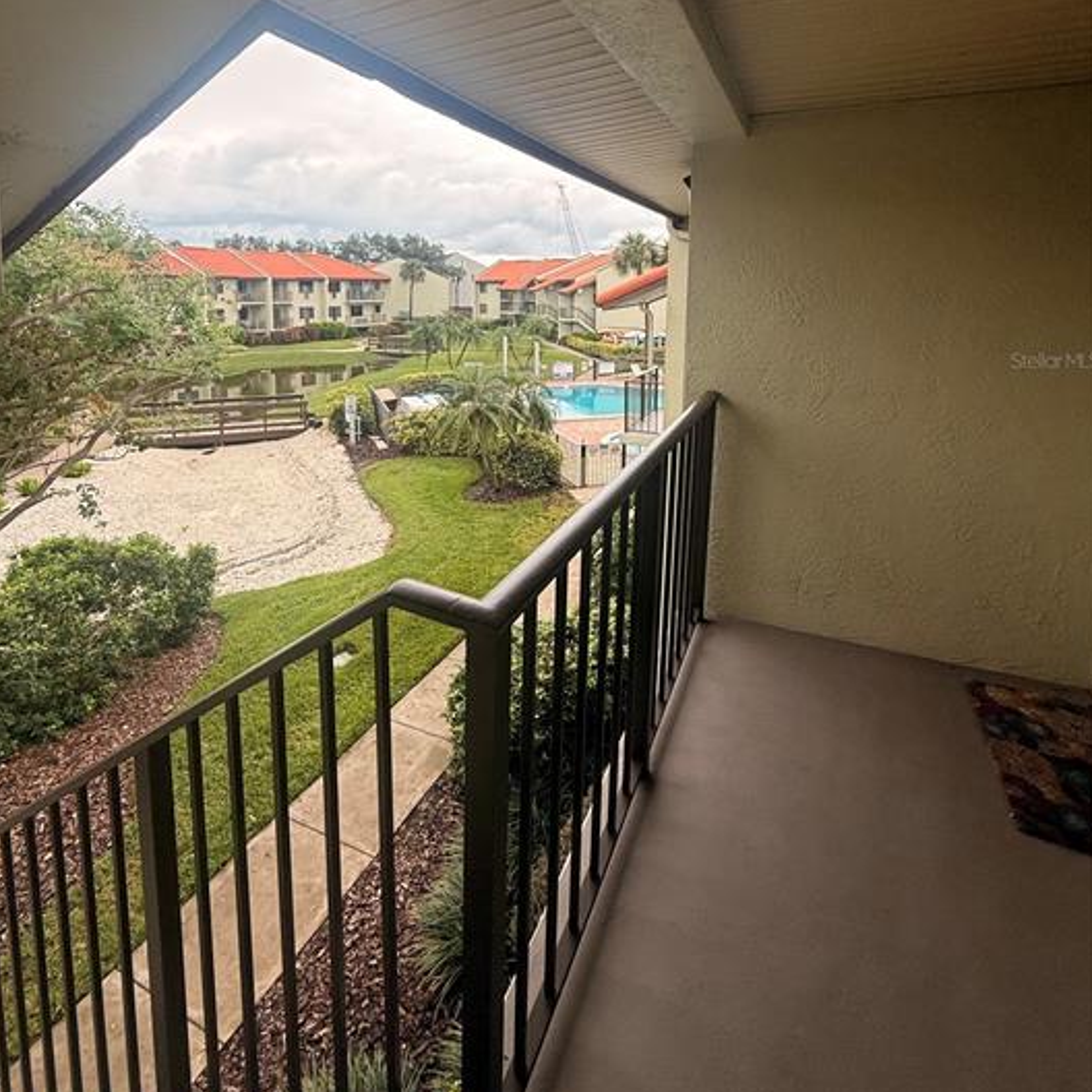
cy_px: 360
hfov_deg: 80.6
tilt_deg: -5.2
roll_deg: -0.4
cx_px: 509
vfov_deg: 78.0
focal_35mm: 18
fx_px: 642
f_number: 2.2
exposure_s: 1/433
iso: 50
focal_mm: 2.22
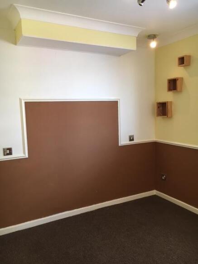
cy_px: 132
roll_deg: +1.6
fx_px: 221
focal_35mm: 29
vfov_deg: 61.7
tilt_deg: -6.4
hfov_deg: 48.2
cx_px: 99
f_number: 2.2
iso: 100
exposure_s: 1/33
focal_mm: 4.15
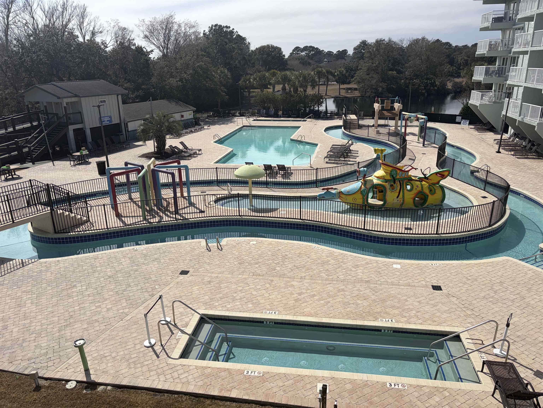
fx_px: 408
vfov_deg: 53.1
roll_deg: -0.3
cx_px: 272
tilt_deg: -17.6
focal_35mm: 26
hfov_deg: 67.3
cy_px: 204
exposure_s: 1/7813
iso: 50
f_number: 1.6
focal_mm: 5.96
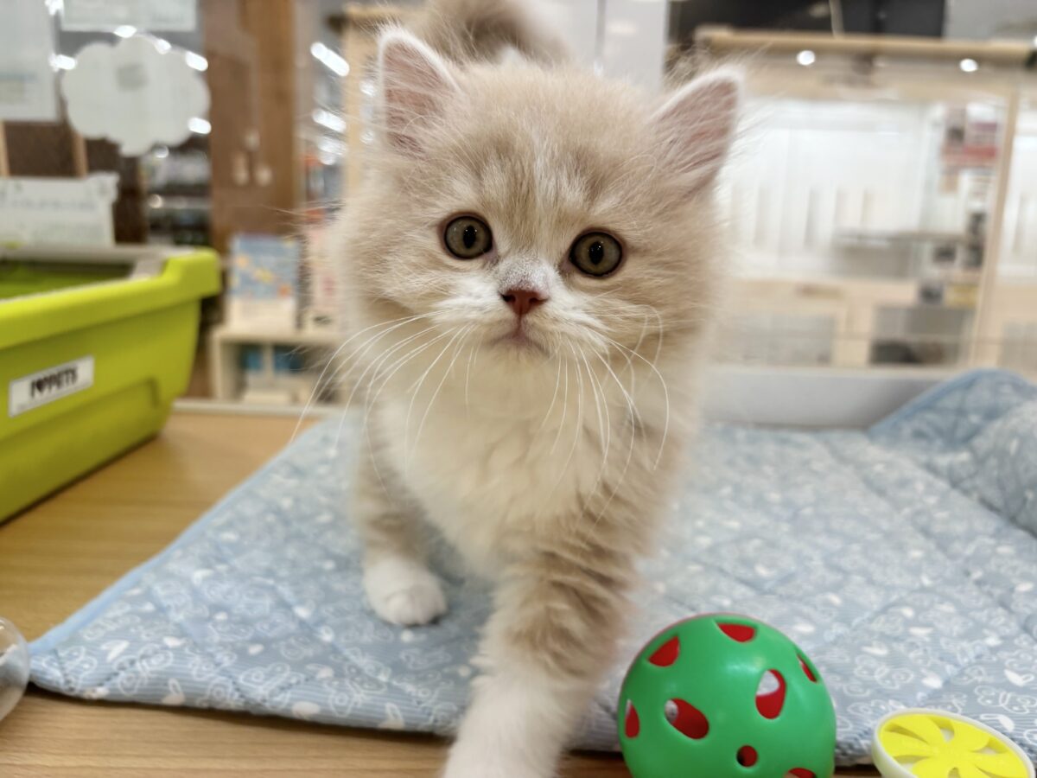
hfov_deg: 67.3
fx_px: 779
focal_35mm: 26
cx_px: 518
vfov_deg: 53.1
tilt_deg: -15.3
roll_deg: -2.8
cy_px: 389
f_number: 1.6
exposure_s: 1/100
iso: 64
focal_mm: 5.96
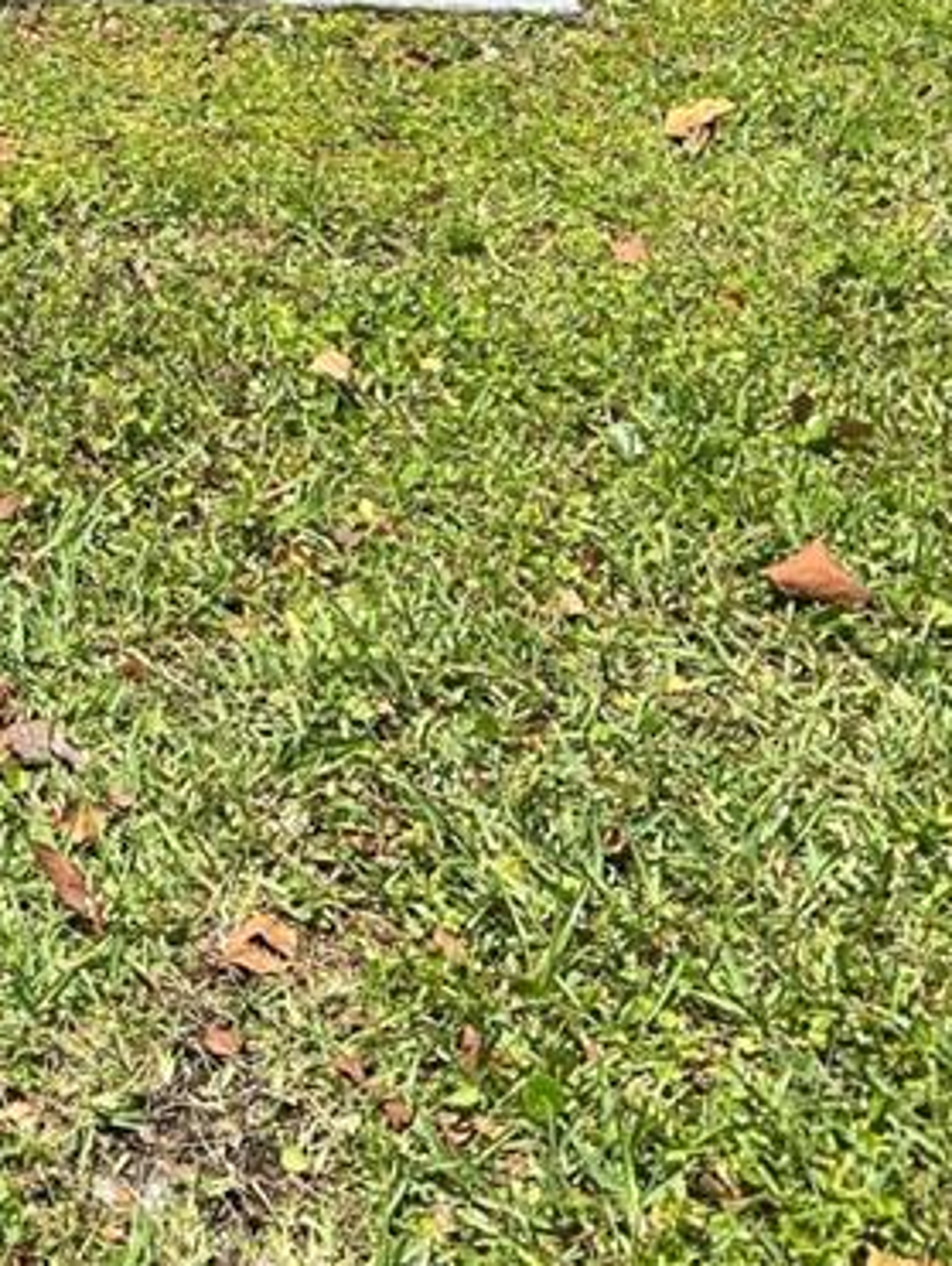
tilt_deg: -14.3
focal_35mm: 84
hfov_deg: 16.1
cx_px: -488
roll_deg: +2.3
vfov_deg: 21.8
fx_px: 3075
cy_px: -205
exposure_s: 1/3257
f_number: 1.5
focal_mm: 5.7
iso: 50
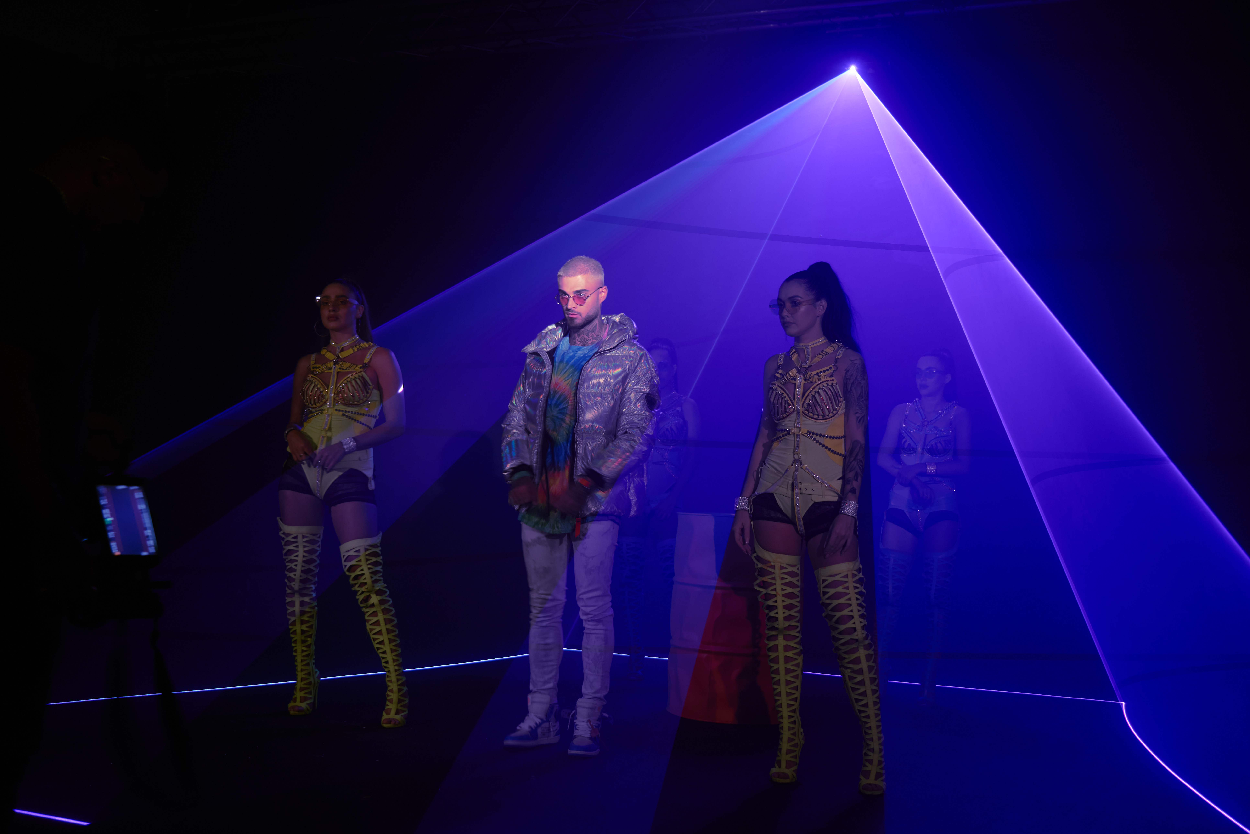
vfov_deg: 34.2
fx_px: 1354
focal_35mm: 39
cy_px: 417
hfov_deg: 49.5
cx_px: 625
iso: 320
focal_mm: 39
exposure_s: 1/20
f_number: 4
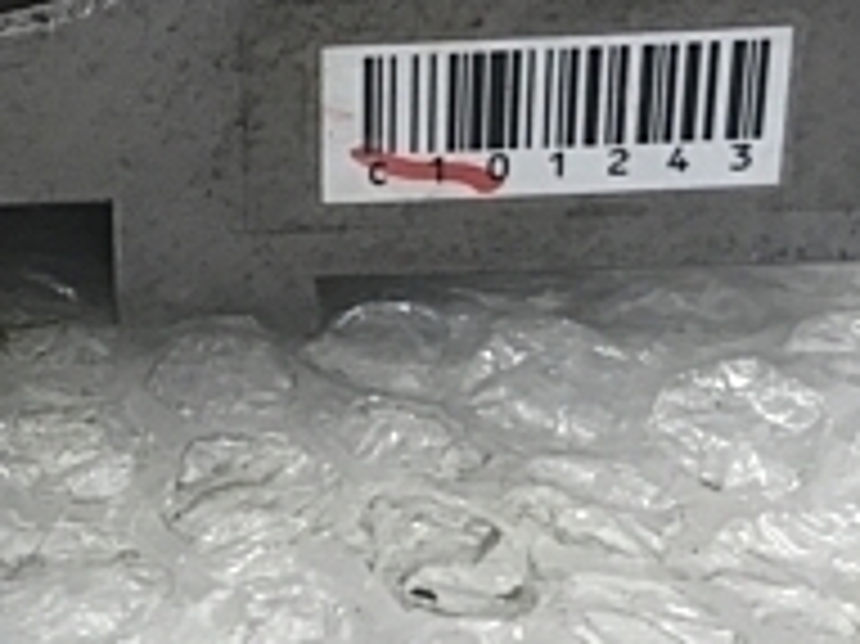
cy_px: -171
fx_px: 2334
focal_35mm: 94
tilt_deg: -25.5
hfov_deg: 19.8
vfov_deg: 15.1
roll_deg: +2.4
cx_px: -117
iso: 25
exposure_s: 1/30
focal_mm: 3.99
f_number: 1.8
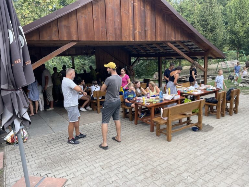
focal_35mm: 26
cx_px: 124
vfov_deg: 53.1
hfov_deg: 67.3
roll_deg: +3.2
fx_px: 187
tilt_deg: -10.1
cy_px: 94
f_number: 1.6
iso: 32
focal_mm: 4.2
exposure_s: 1/244
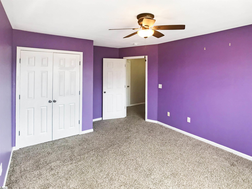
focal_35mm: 28
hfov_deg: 63.4
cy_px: 94
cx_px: 126
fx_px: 204
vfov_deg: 49.7
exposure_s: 1/120
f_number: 1.8
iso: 40
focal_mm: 3.99
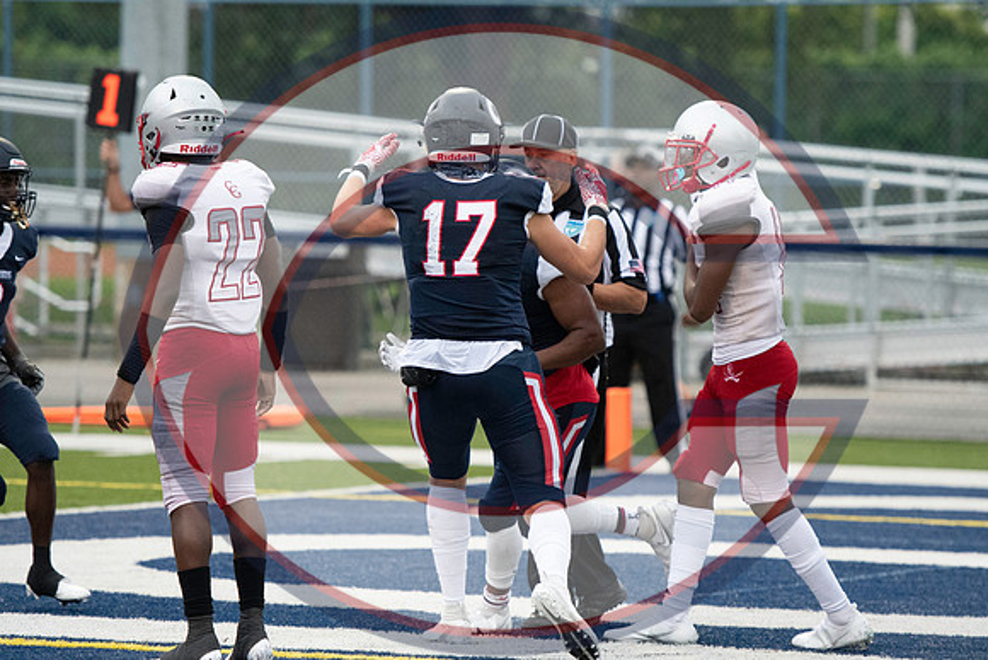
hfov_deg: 8.1
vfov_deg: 5.4
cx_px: 494
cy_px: 330
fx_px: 7000
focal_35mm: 255
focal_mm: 170
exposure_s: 1/2000
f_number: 2.8
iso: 4500
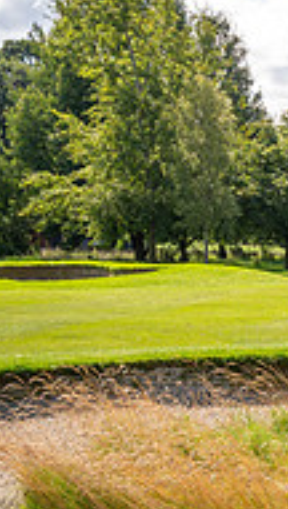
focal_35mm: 111
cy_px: 389
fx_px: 1501
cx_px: 715
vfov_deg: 19.1
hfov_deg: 9.6
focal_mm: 35
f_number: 8
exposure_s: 1/320
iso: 160
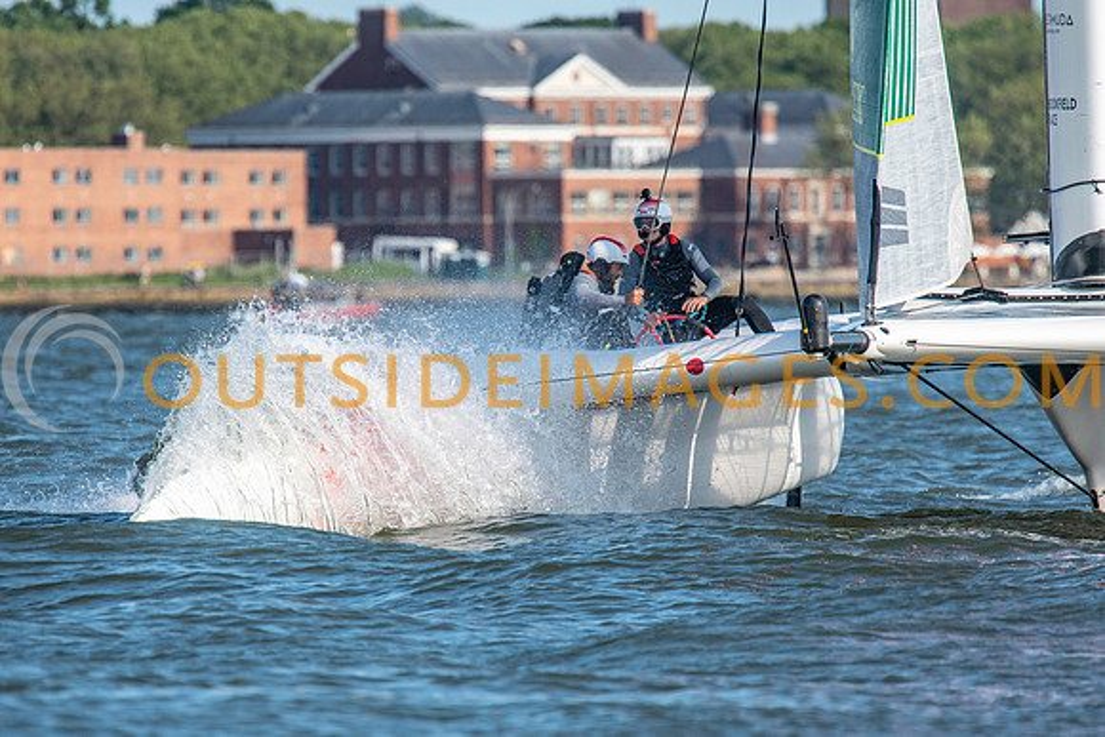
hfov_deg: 2.9
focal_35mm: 712
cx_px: 489
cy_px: 401
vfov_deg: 1.9
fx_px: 21867
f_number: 5.6
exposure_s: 1/2500
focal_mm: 420
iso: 500
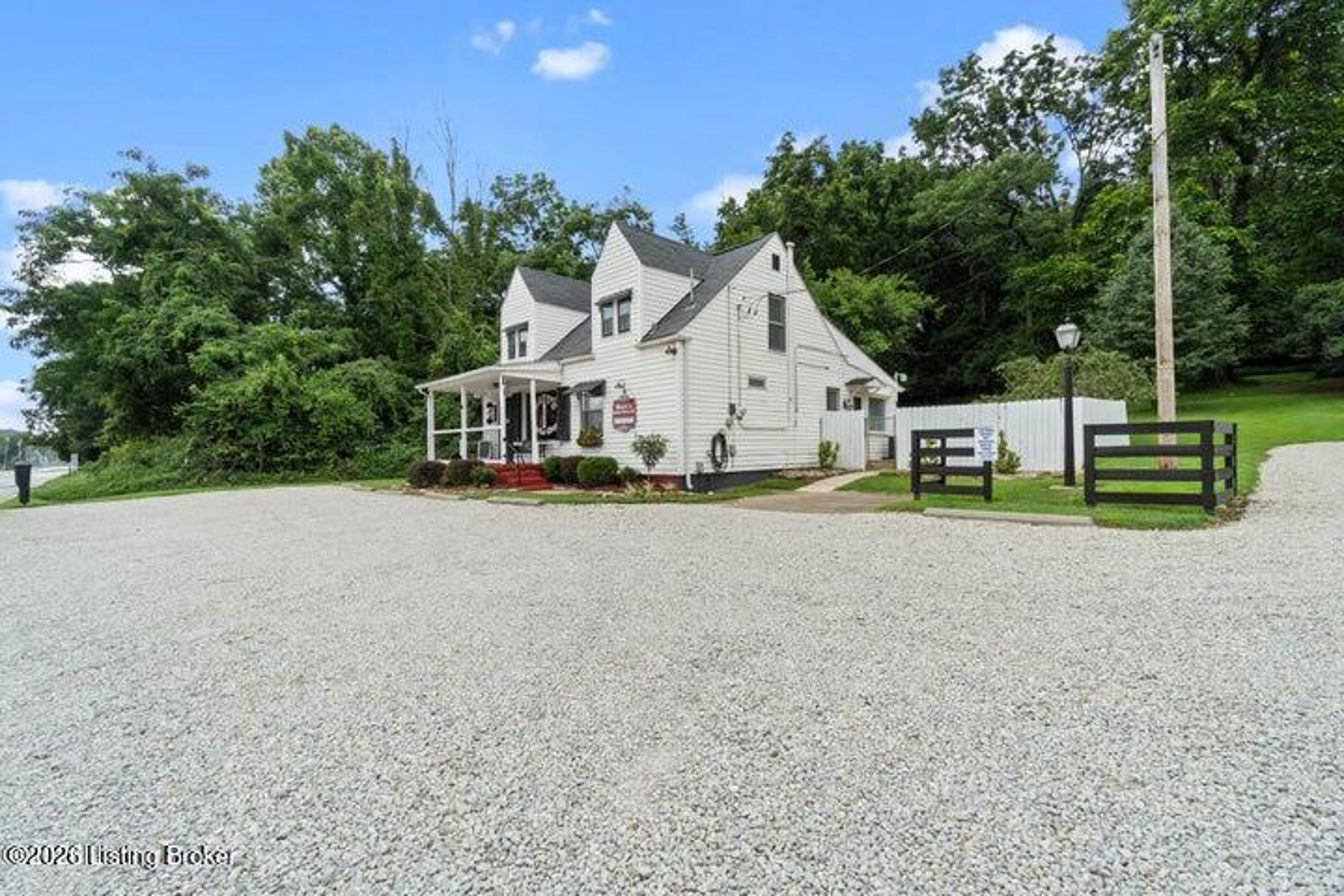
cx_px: 672
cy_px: 448
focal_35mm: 15
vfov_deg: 77.3
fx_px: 560
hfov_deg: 100.4
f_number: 10
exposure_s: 1/400
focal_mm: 10
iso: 400
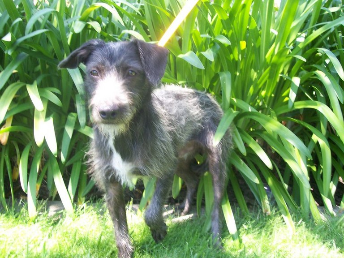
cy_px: 129
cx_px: 172
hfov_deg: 51.4
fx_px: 358
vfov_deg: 39.7
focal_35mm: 36
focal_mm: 6
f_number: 2.7
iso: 80
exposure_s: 1/115
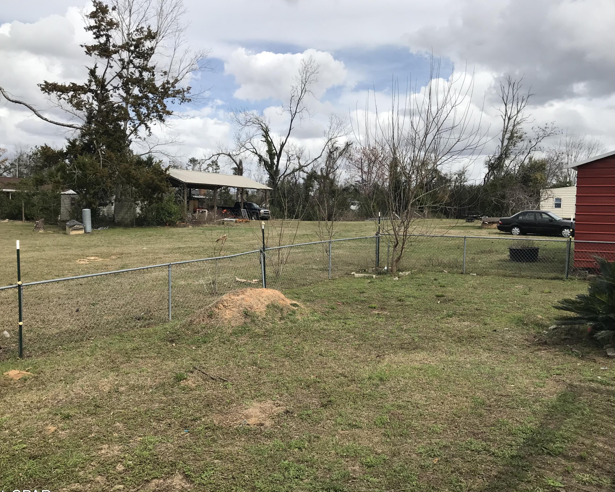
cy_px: 250
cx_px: 321
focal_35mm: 32
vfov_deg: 45.8
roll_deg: -1.0
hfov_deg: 55.6
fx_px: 582
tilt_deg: -3.0
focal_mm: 3.99
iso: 20
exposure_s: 1/3096
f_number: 1.8
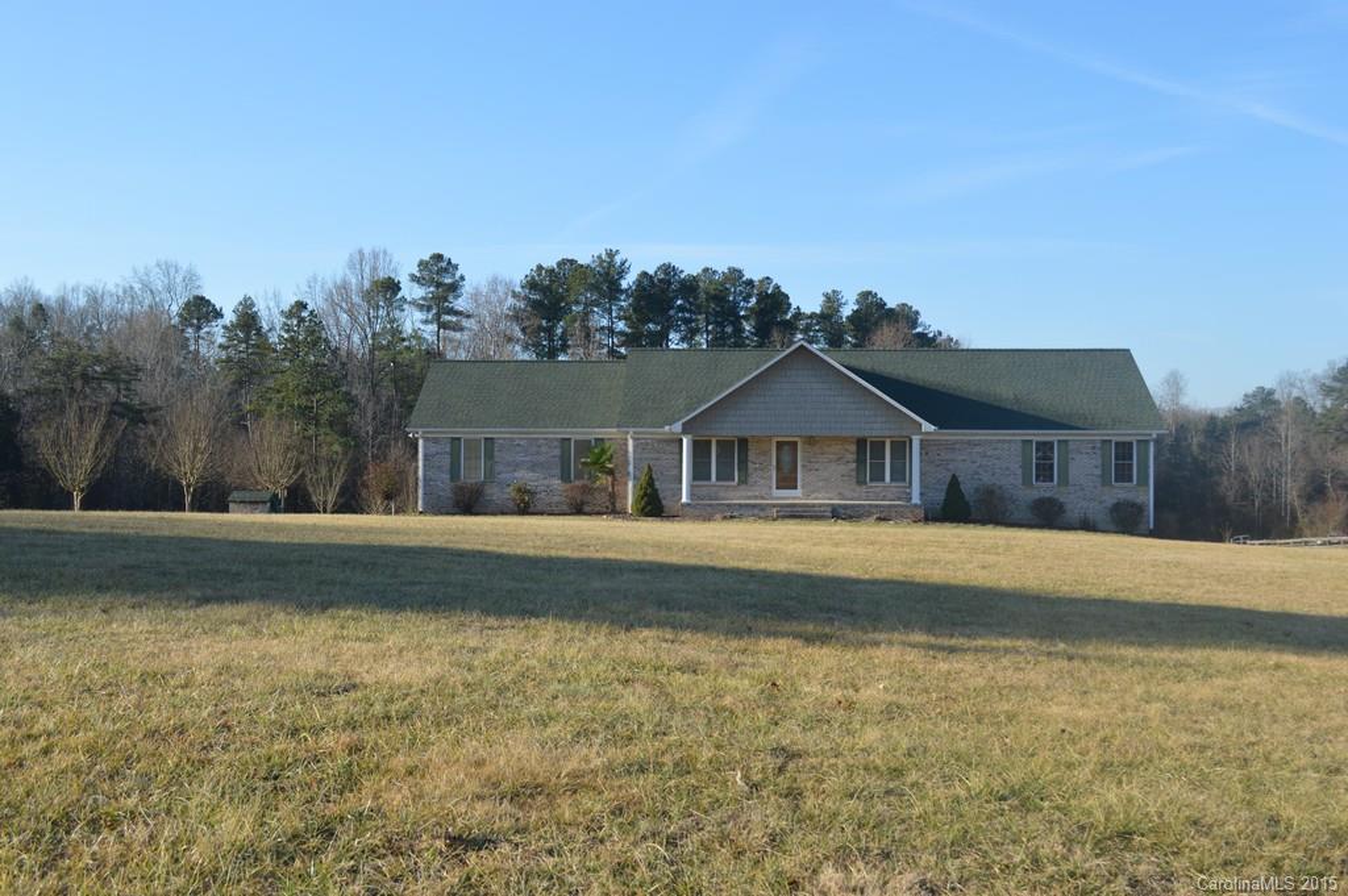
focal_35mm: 36
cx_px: 674
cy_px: 448
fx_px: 1347
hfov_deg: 53.2
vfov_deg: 36.8
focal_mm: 24
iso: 100
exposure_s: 1/200
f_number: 7.1
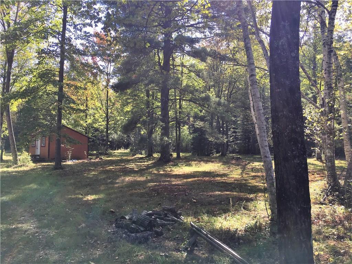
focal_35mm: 29
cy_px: 132
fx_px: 295
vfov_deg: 48.2
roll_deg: -0.2
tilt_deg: +3.3
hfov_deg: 61.7
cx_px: 176
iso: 25
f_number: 2.2
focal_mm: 4.15
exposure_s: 1/516
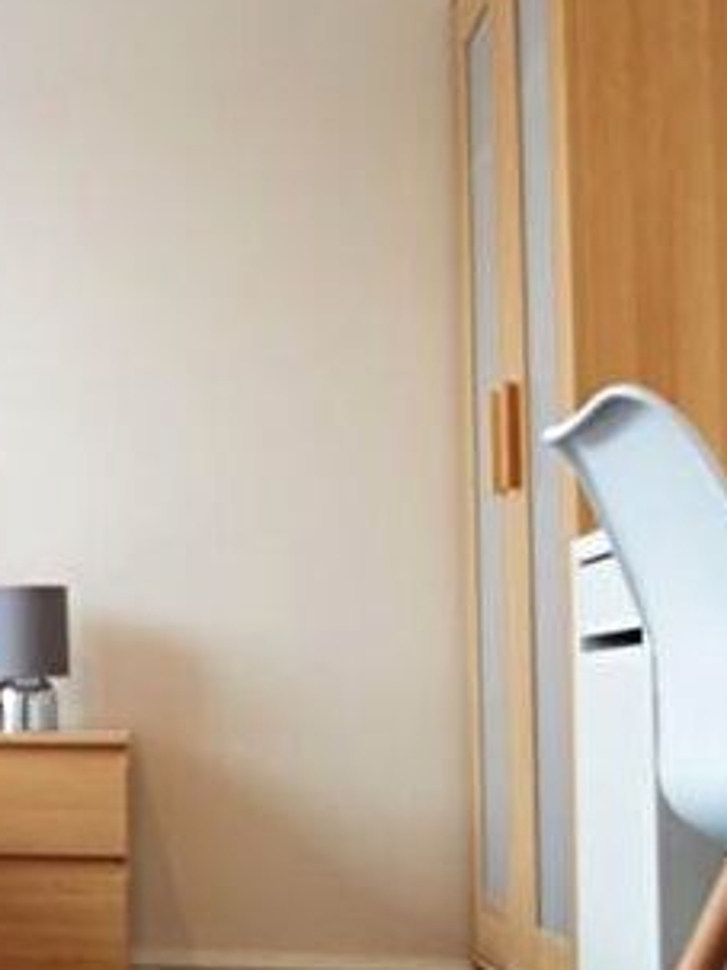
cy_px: 608
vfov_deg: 32.0
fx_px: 1681
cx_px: -205
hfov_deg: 22.0
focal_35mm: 60
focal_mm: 18
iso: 1600
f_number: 5.6
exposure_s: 1/125
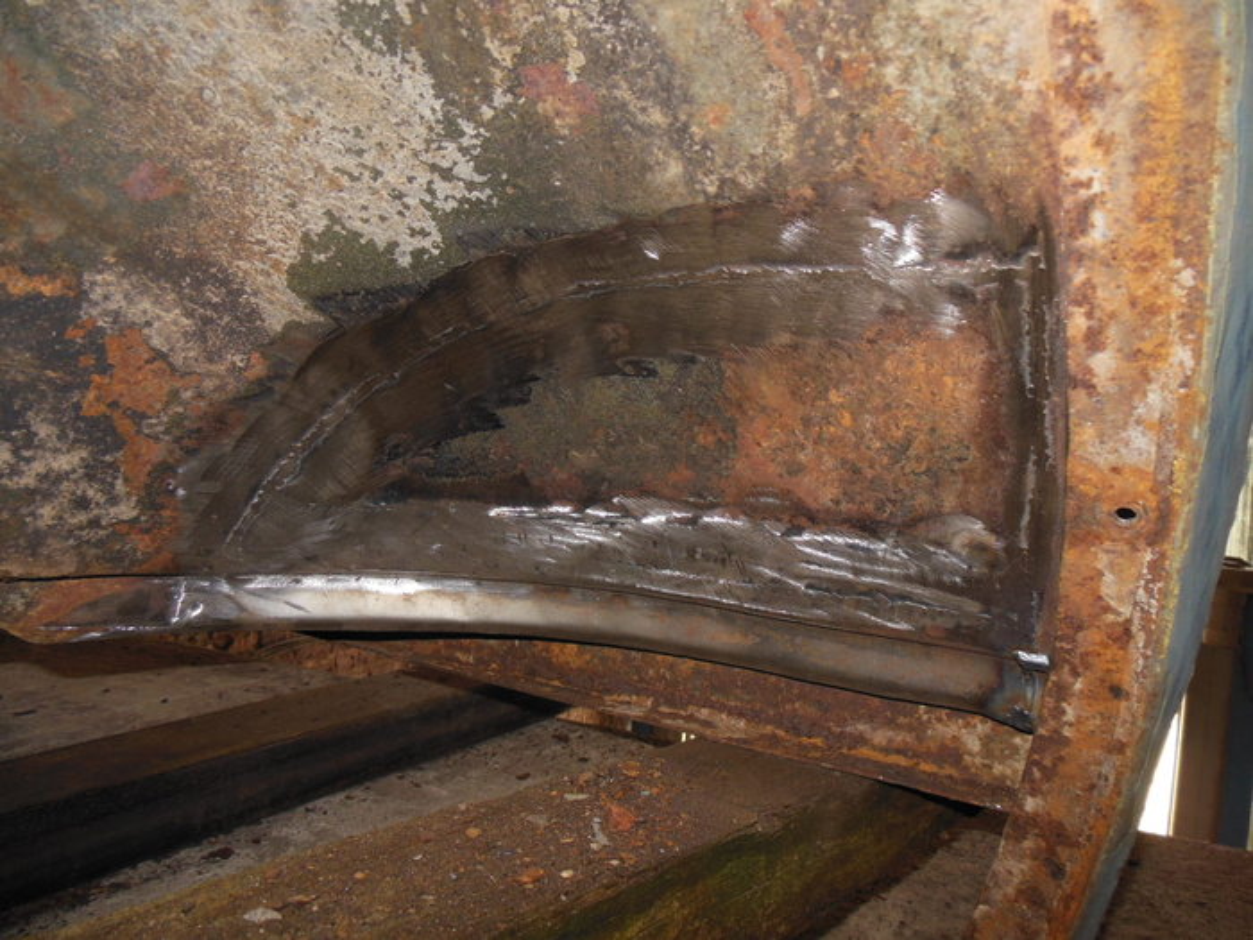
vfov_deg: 54.9
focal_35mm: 25
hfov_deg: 69.4
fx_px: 905
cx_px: 626
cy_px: 470
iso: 200
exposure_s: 1/25
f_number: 3.2
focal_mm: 4.5
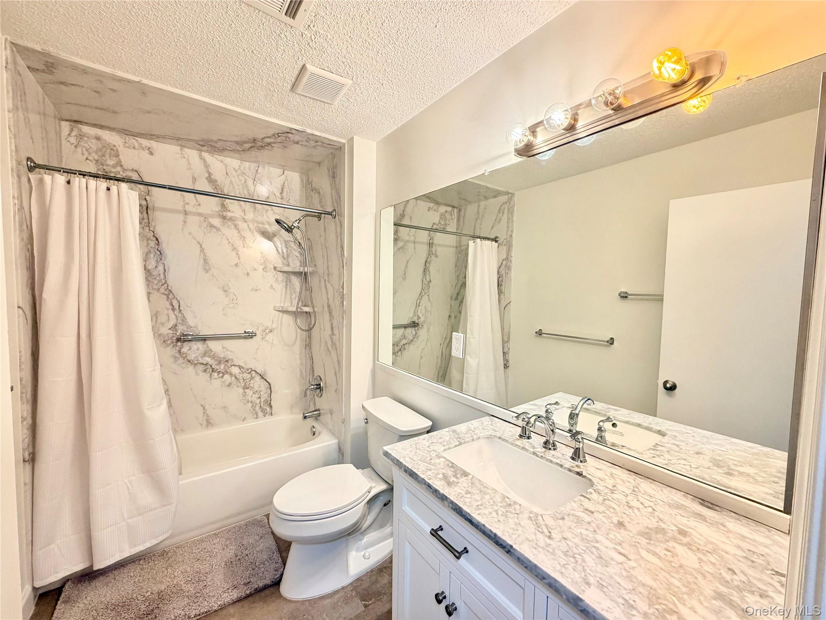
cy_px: 310
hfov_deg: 102.1
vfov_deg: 85.7
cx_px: 413
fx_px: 334
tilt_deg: -3.4
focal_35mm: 14
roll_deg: -0.7
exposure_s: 1/60
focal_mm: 2.22
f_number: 2.2
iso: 320
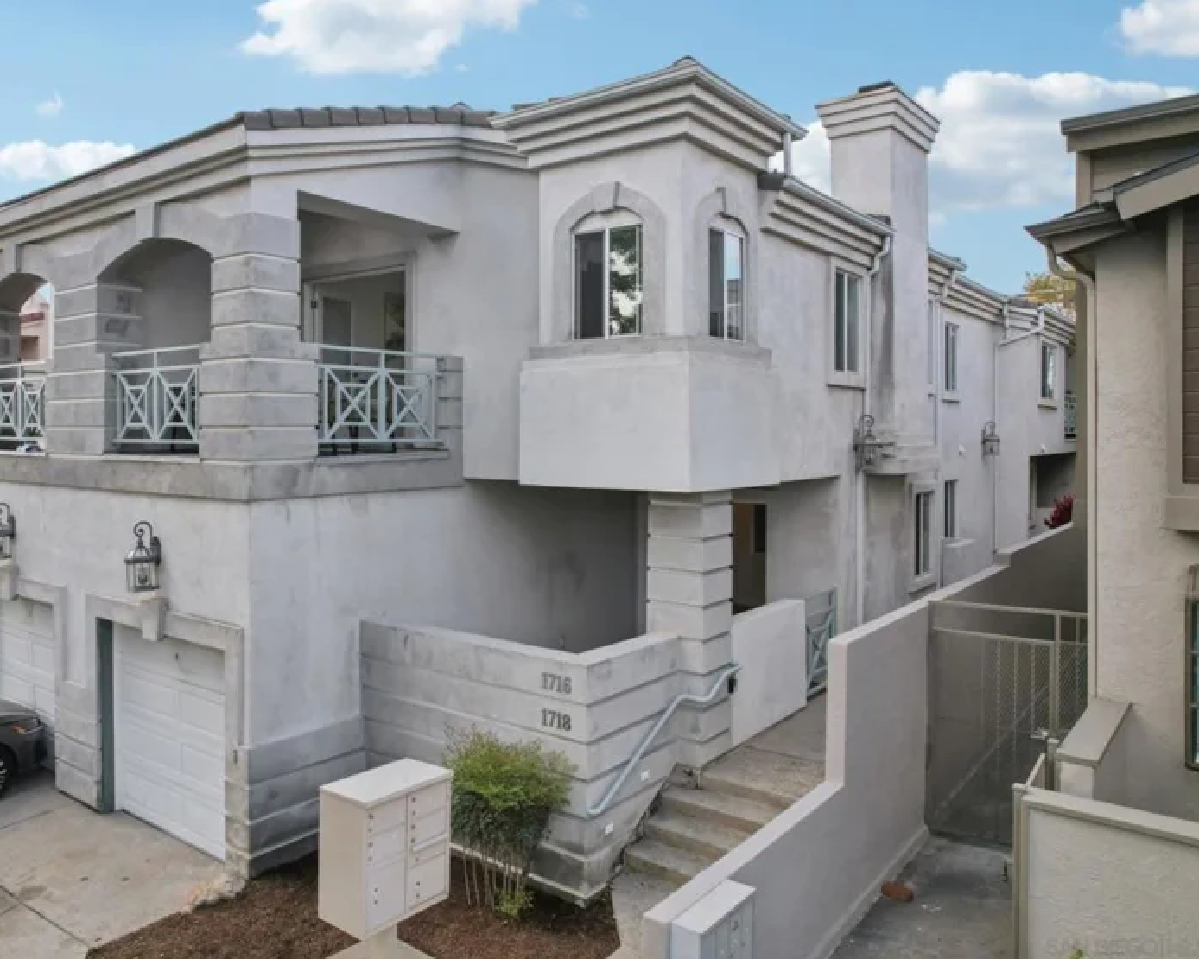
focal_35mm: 25
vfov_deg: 56.8
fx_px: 887
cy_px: 479
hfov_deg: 67.6
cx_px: 490
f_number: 2.8
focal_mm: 8.4
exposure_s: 1/1000
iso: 100
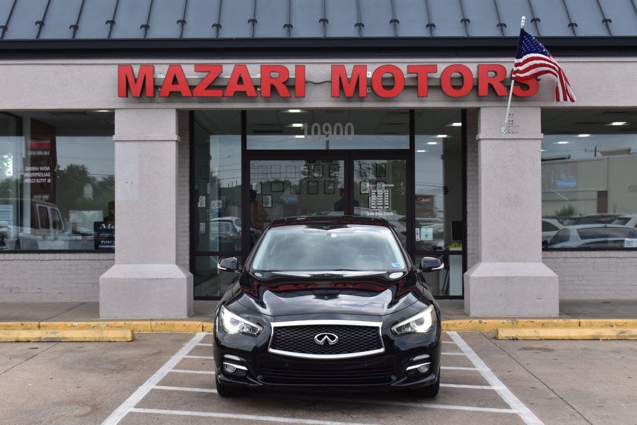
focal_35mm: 55
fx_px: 973
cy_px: 216
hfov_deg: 36.2
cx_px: 321
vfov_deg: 24.6
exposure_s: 1/250
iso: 400
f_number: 10
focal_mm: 36
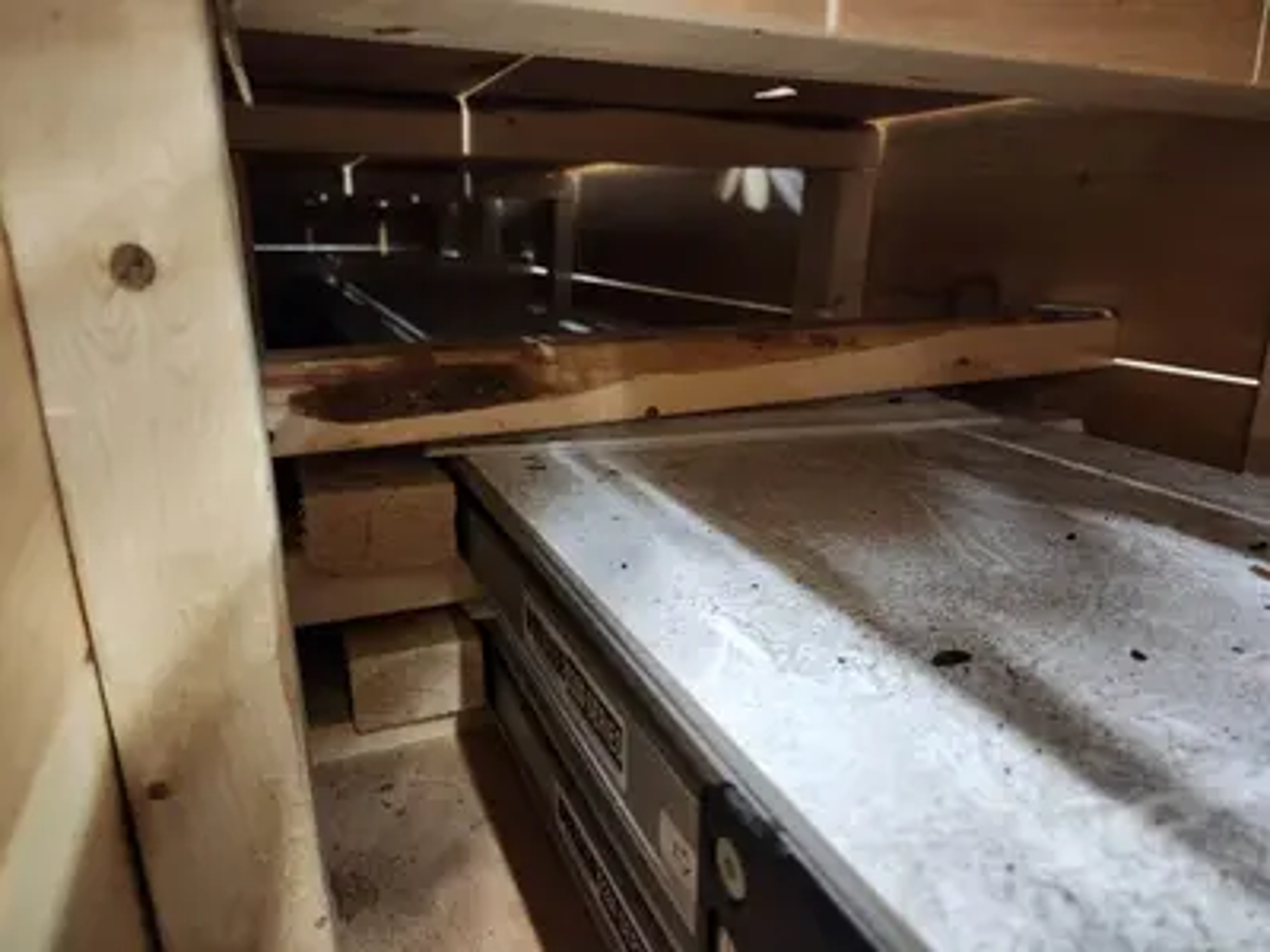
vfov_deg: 58.9
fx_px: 844
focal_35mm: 23
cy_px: 476
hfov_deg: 73.9
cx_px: 635
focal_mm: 5.54
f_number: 1.8
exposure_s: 1/24
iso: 1250
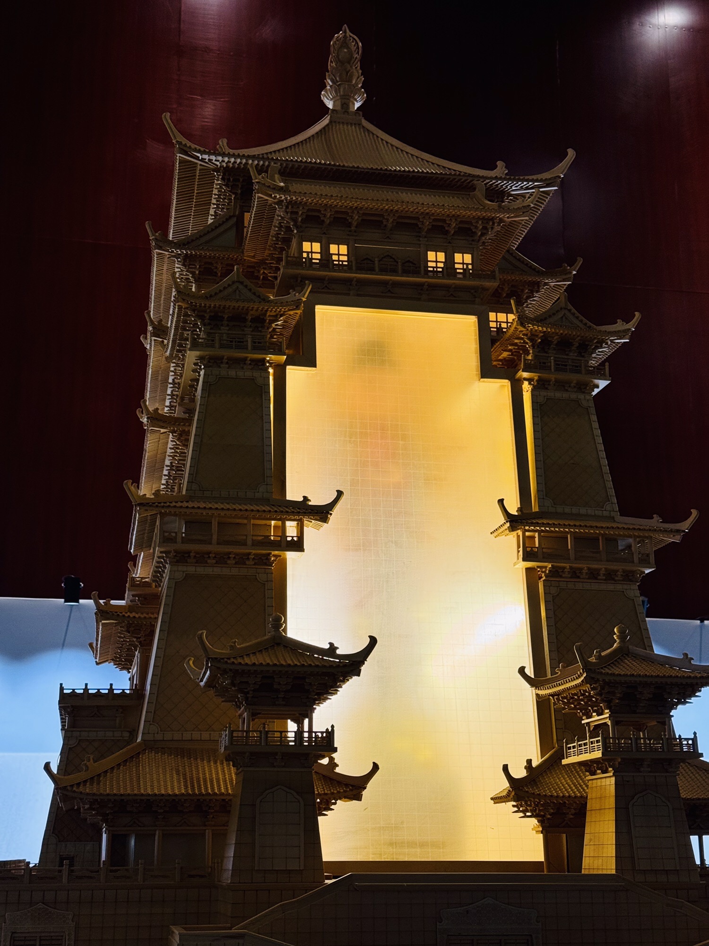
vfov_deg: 39.7
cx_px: 354
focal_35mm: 48
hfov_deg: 30.3
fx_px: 1311
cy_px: 473
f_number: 1.78
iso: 100
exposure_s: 1/50
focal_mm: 6.76
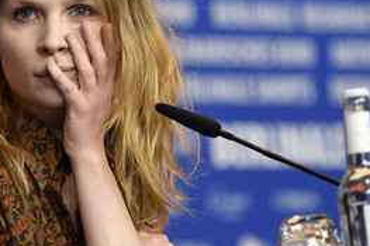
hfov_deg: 4.9
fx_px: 4353
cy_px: 91
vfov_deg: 3.2
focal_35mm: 424
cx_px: 81
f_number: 3.5
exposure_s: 1/320
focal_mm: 165
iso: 1250
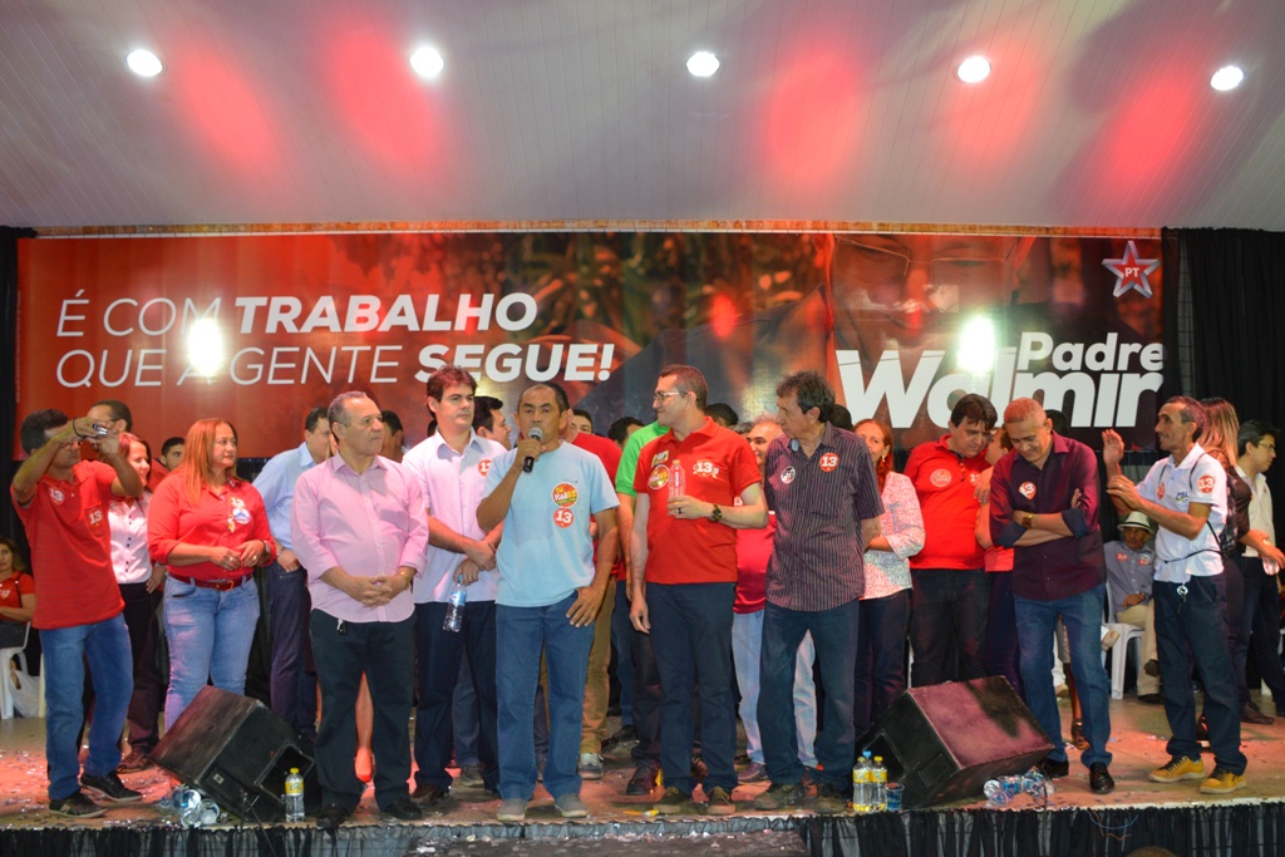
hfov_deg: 67.4
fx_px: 964
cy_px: 428
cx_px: 642
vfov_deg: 47.9
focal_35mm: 27
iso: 450
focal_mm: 18
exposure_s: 1/60
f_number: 3.5
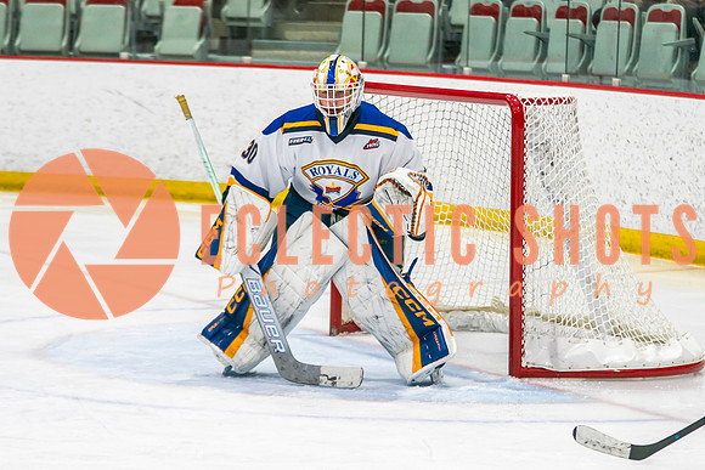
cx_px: 352
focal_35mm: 179
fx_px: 3501
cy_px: 297
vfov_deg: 7.7
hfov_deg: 11.5
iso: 500
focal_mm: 88
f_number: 2.8
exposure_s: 1/640
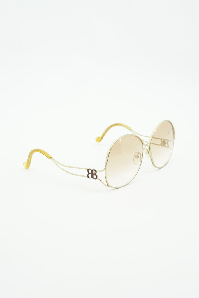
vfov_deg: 39.6
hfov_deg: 27.0
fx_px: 414
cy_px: 149
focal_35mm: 50
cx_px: 100
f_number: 9
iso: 640
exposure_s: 1/8
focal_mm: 50
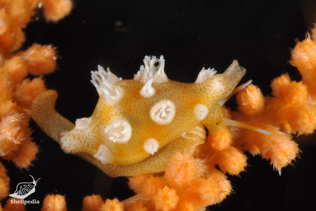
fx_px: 790
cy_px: 106
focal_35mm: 90
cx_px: 158
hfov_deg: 22.6
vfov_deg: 15.2
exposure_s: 1/60
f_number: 40
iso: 400
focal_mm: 60
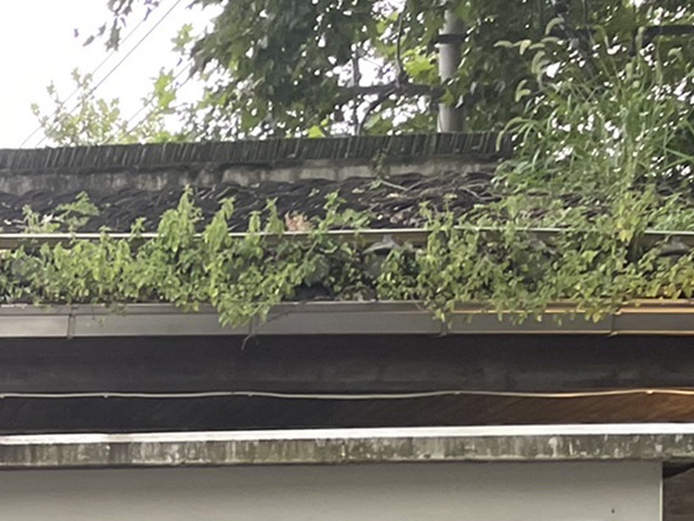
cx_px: -554
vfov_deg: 13.2
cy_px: 982
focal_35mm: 99
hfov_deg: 16.6
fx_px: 1985
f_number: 1.6
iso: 125
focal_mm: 4.2
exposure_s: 1/117
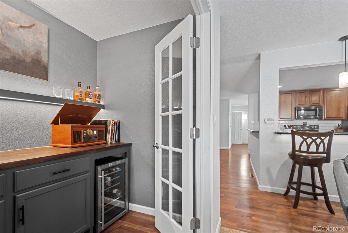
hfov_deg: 100.3
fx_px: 145
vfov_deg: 77.4
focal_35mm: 15
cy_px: 116
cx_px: 174
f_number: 3.5
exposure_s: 1/2
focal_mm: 10
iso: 200
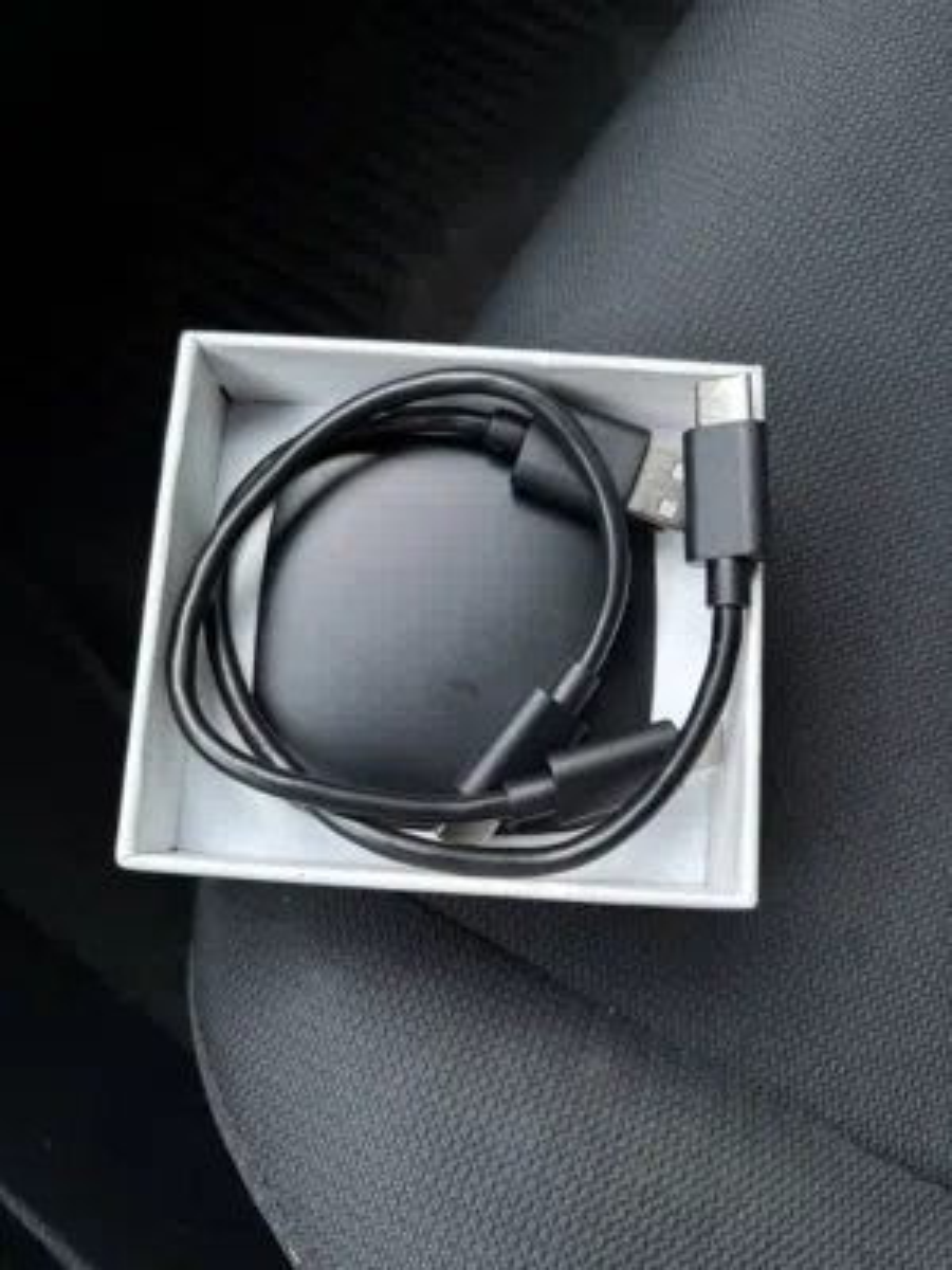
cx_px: 476
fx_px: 953
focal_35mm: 26
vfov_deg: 67.3
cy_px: 635
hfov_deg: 53.1
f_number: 1.6
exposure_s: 1/34
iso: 640
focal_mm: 5.96
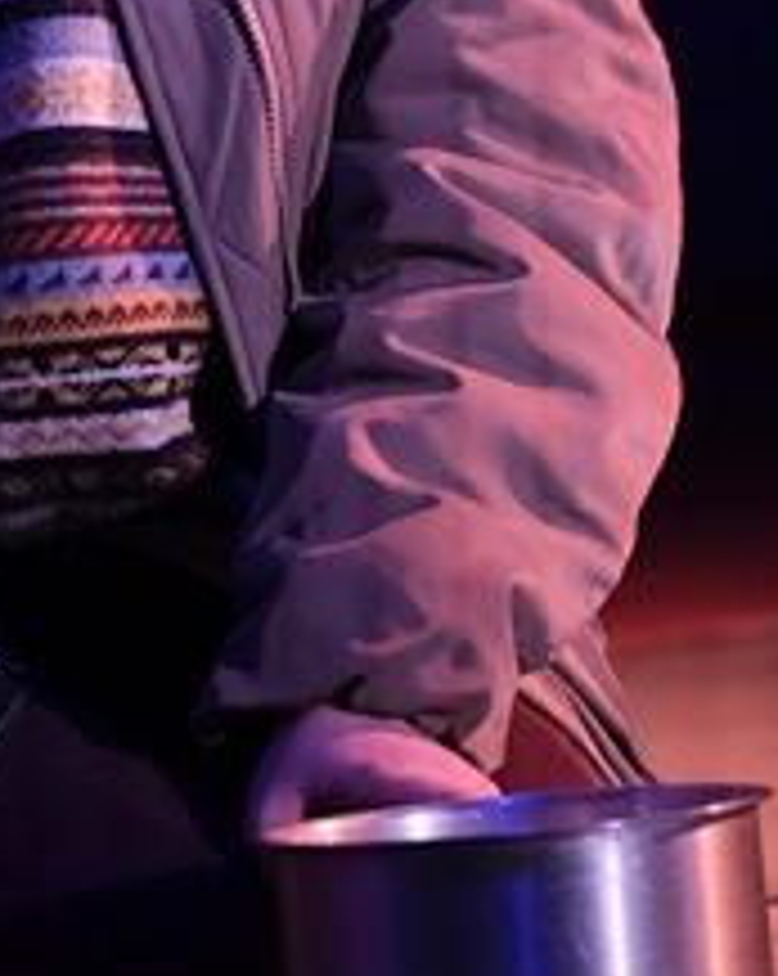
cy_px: 9
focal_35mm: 546
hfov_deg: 2.8
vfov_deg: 3.5
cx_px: 9
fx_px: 15748
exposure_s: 1/250
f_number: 2.8
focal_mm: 140
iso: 2000
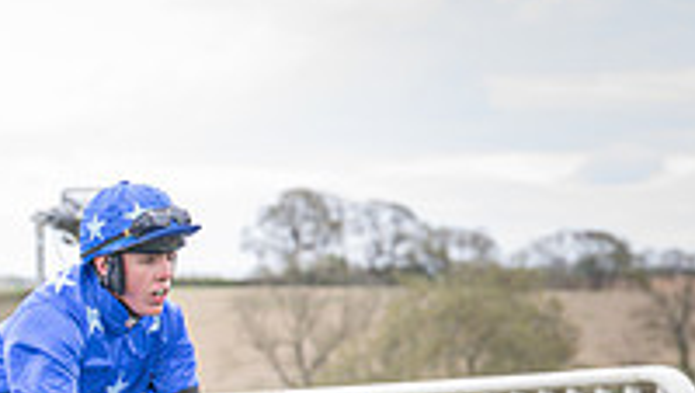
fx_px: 4889
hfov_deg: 8.1
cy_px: 596
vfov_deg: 4.6
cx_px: 14
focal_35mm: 265
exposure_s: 1/800
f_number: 4
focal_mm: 70
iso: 500
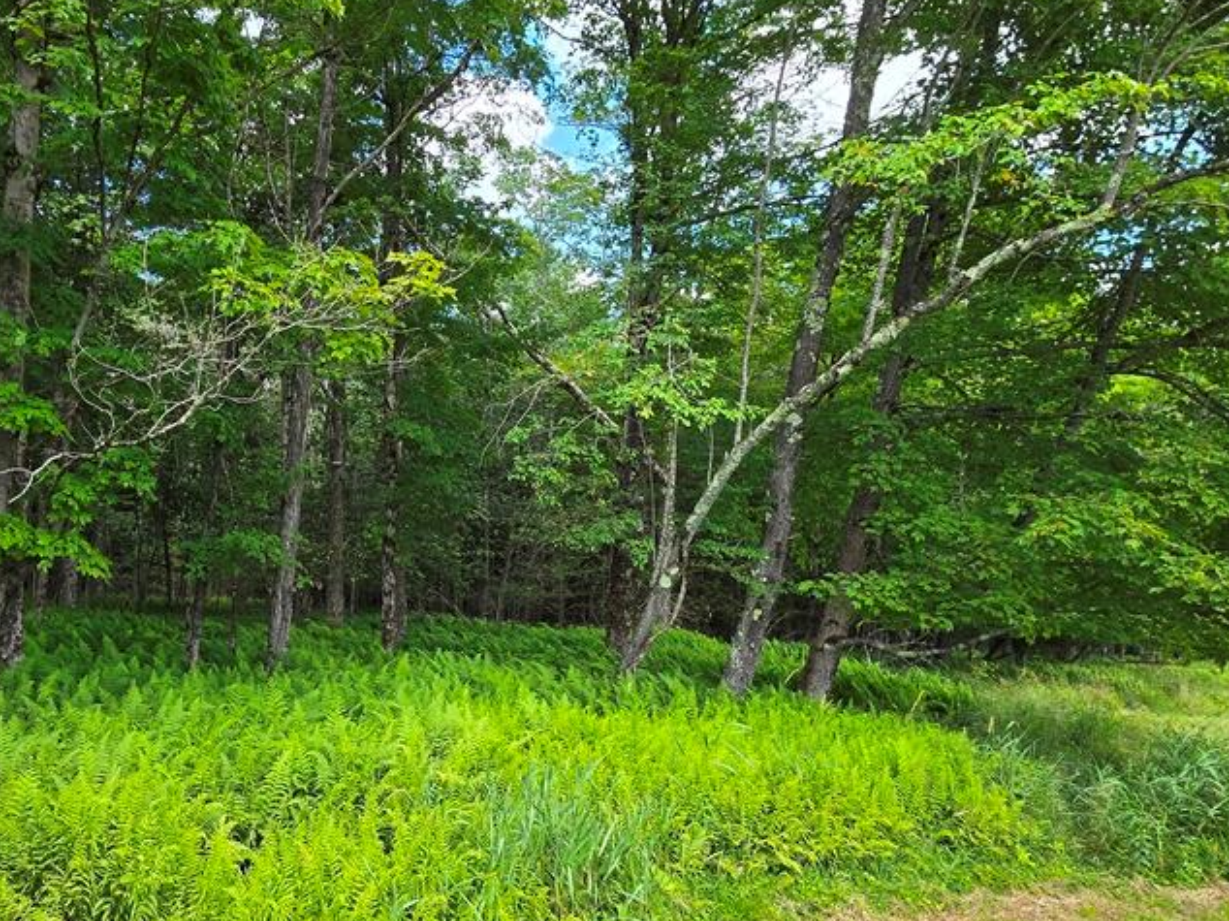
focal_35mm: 21
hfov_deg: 75.8
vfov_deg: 63.0
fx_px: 745
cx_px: 382
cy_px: 535
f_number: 2.2
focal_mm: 2.2
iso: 50
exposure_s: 1/239
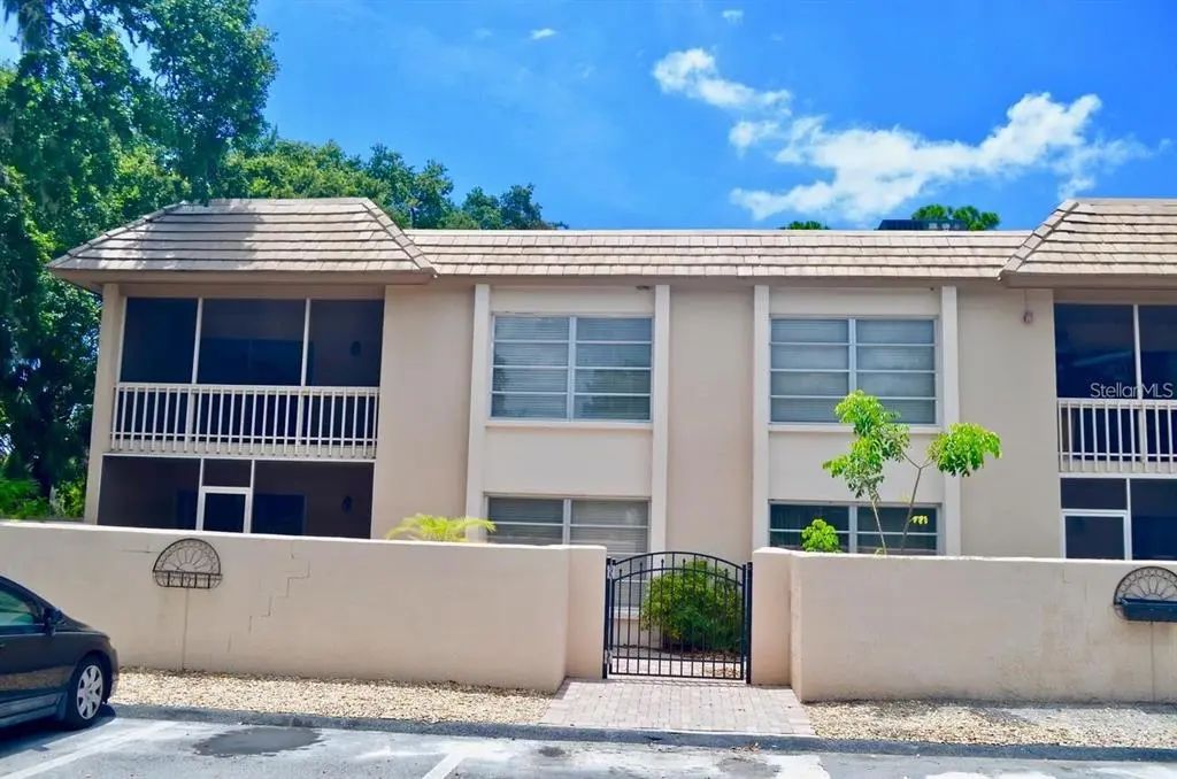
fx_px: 1077
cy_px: 390
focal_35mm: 33
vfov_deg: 39.8
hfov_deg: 57.3
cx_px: 588
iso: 100
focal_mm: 22
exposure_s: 1/250
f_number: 8
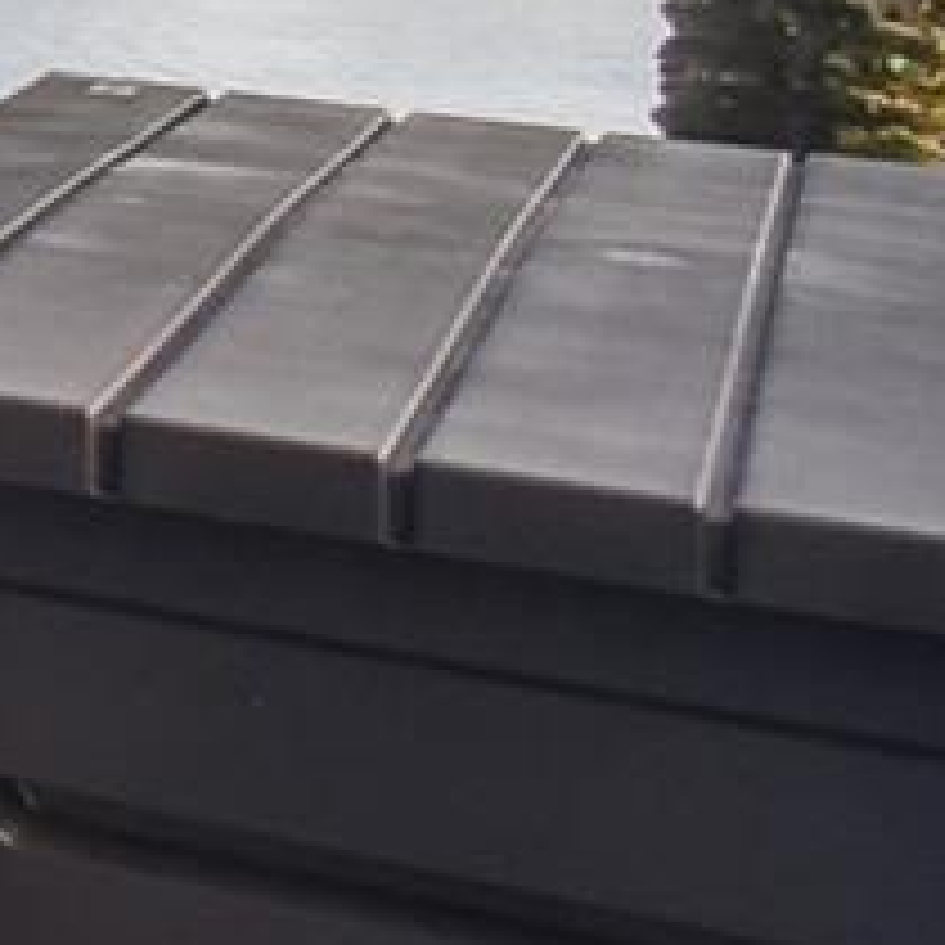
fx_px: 2996
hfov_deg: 8.8
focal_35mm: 97
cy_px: -351
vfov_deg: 16.7
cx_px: -2610
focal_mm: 10
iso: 100
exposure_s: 1/160
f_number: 7.1
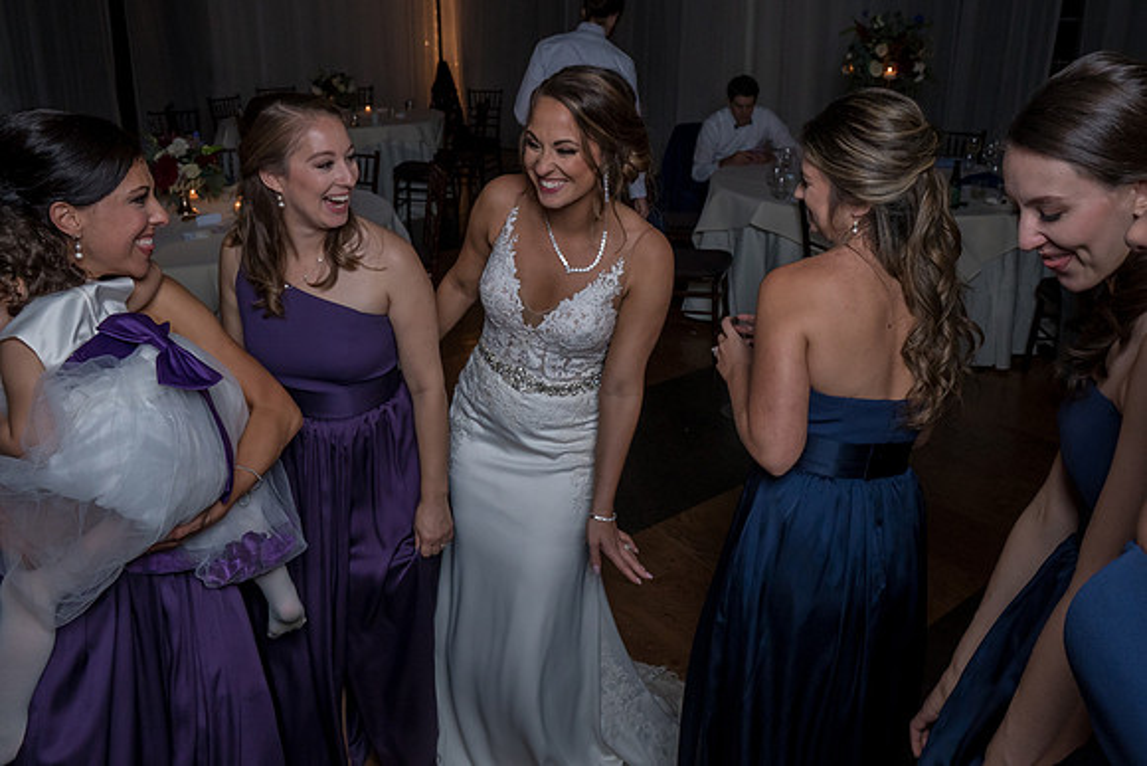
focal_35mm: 30
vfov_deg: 43.7
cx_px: 598
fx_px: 948
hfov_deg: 62.3
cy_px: 302
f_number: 5.6
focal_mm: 21
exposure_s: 1/200
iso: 2000
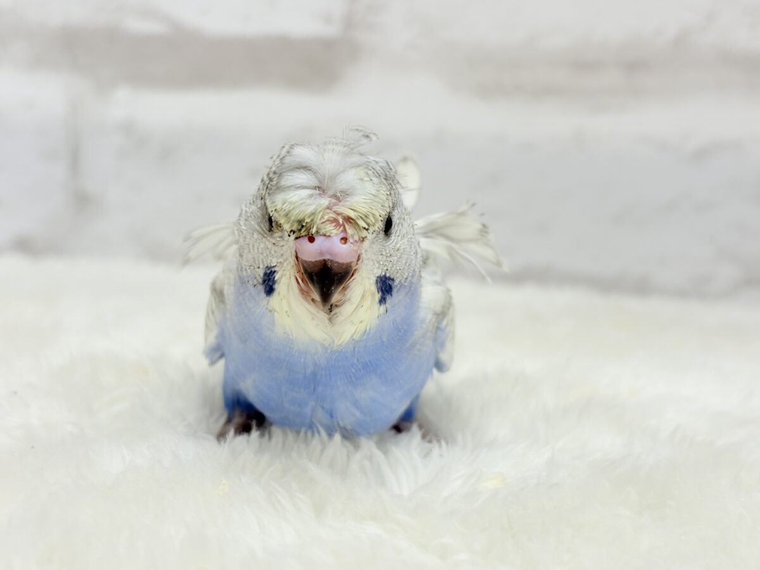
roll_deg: -1.3
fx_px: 1142
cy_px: 285
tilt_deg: -8.3
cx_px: 380
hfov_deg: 36.8
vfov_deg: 28.0
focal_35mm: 52
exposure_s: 1/100
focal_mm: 5.96
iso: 64
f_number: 1.6
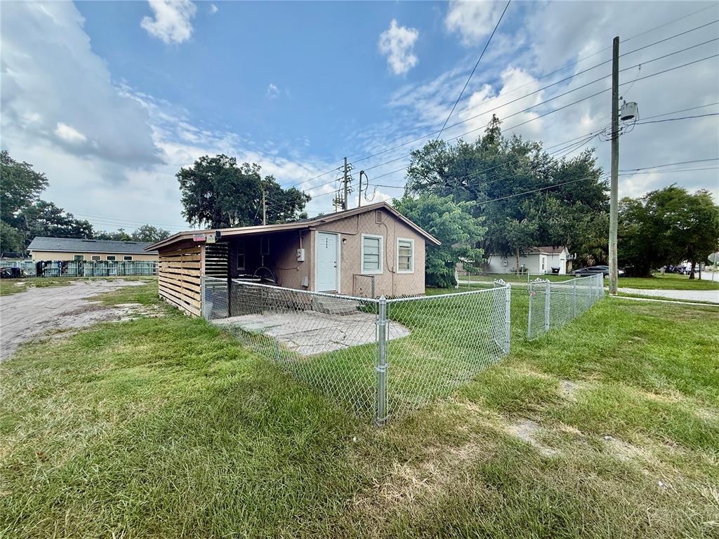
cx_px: 360
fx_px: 291
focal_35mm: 14
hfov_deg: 102.1
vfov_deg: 85.7
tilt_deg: -0.3
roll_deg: -0.3
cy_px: 270
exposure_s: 1/726
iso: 64
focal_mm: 2.22
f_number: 2.2
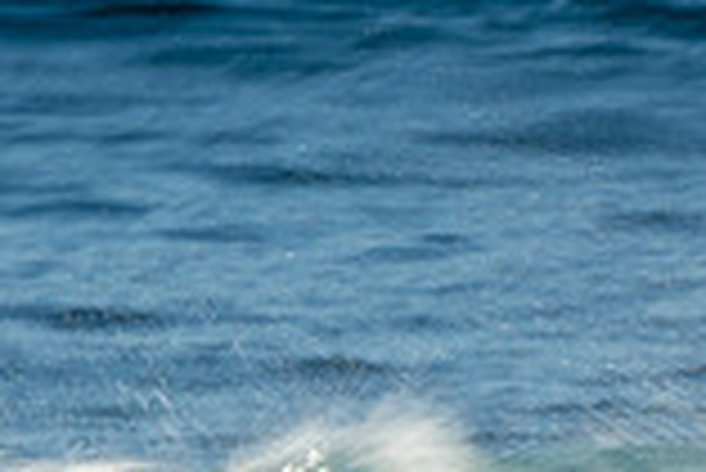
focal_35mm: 2210
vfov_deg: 0.6
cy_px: 798
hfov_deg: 0.9
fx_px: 43380
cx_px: 261
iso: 100
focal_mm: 400
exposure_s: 1/20
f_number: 25
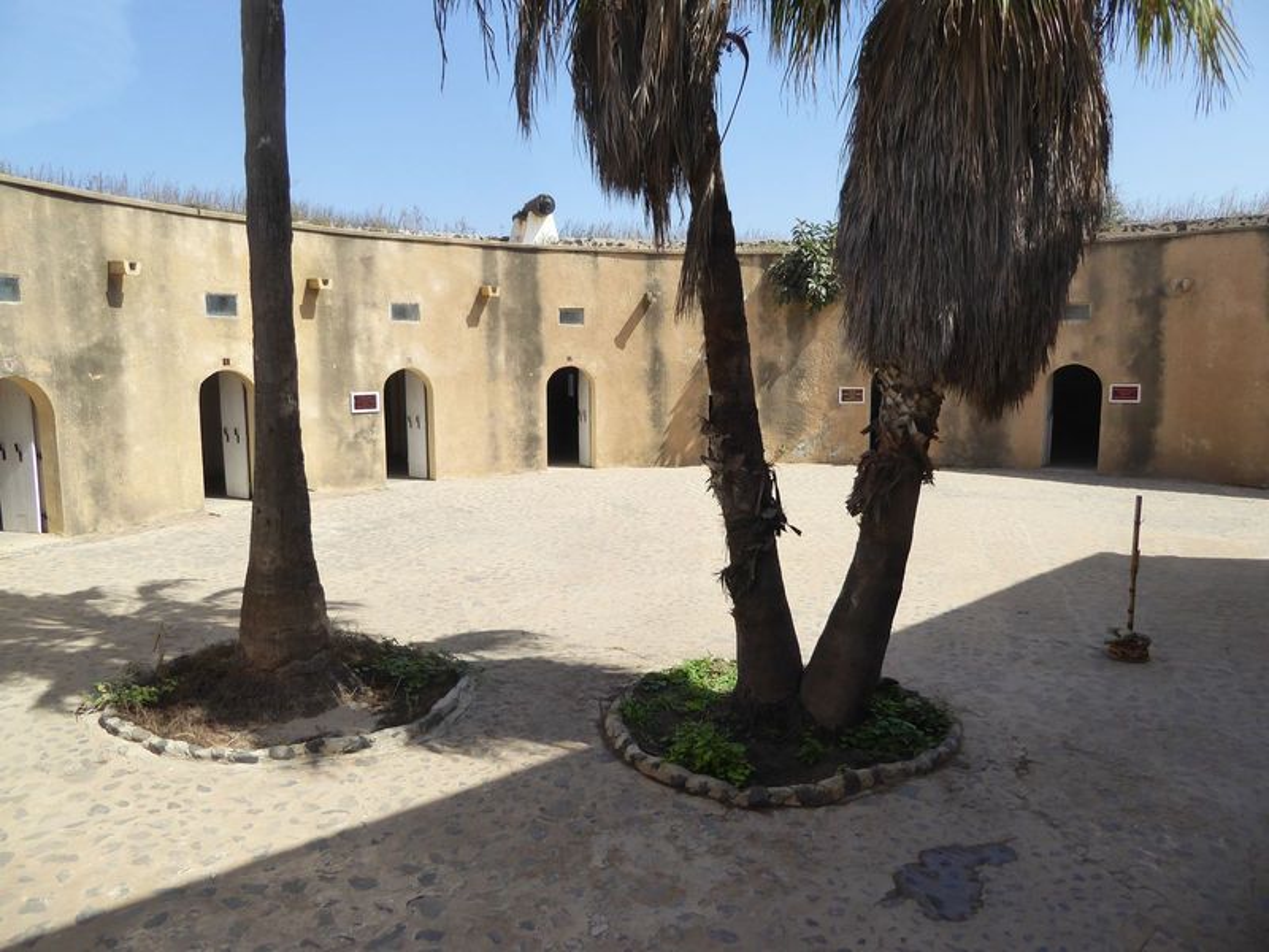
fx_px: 916
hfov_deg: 69.4
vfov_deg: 54.9
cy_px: 476
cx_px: 634
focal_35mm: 25
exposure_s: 1/800
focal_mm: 4.3
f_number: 3.3
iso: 125
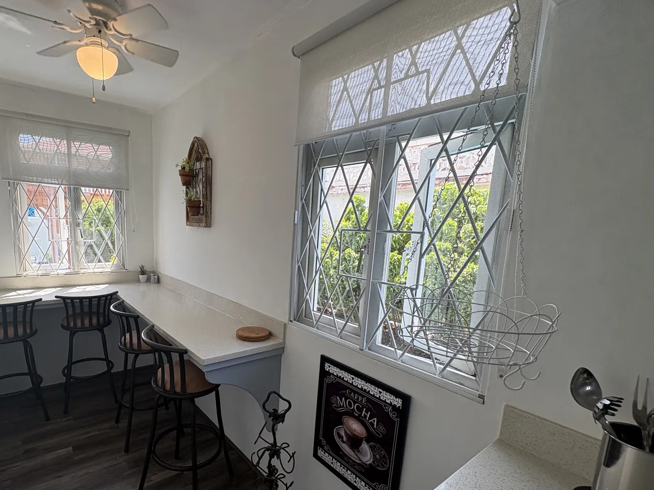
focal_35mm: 18
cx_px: 248
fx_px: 340
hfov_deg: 86.2
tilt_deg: -9.5
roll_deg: -1.6
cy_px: 281
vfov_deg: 71.2
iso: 40
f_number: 2.2
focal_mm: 2.22
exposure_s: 1/139
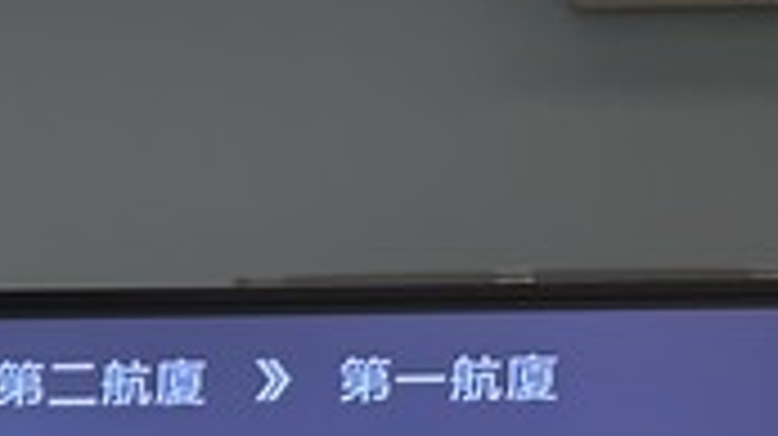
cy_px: 726
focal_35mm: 128
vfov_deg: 9.1
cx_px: -108
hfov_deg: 16.2
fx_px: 2639
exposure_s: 1/60
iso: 100
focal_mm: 5.7
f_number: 1.5
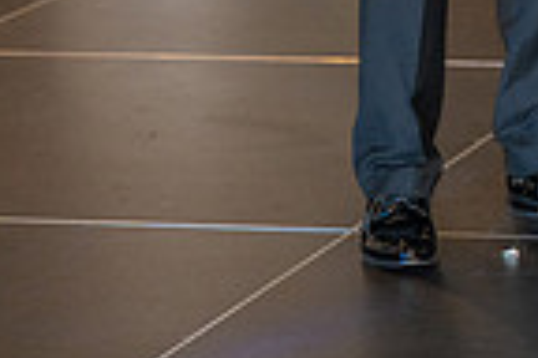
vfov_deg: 4.8
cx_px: 885
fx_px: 4199
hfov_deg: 7.2
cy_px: -315
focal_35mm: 281
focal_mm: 70
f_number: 2.8
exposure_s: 1/125
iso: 1000
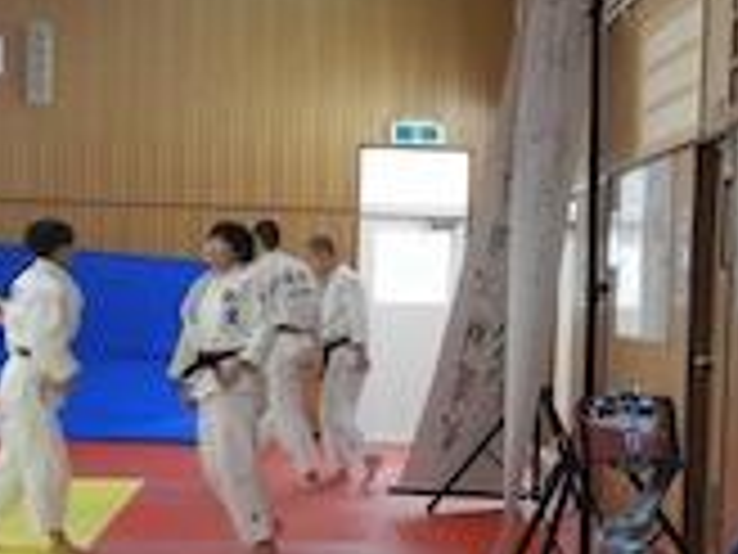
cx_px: 432
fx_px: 2345
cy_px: 495
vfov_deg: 13.3
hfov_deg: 17.9
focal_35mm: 110
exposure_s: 1/30
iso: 400
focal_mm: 8.1
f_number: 4
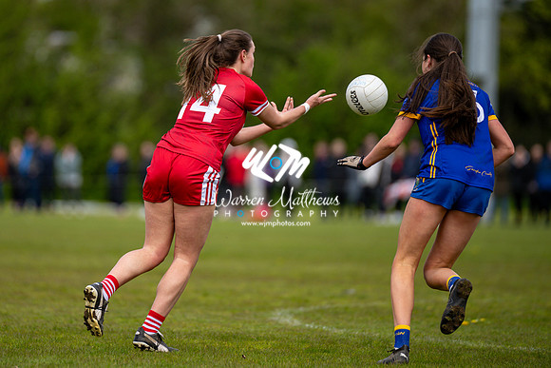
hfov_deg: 5.1
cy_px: 155
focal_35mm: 407
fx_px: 6236
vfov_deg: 3.4
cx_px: 177
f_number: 2.8
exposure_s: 1/2500
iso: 200
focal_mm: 300
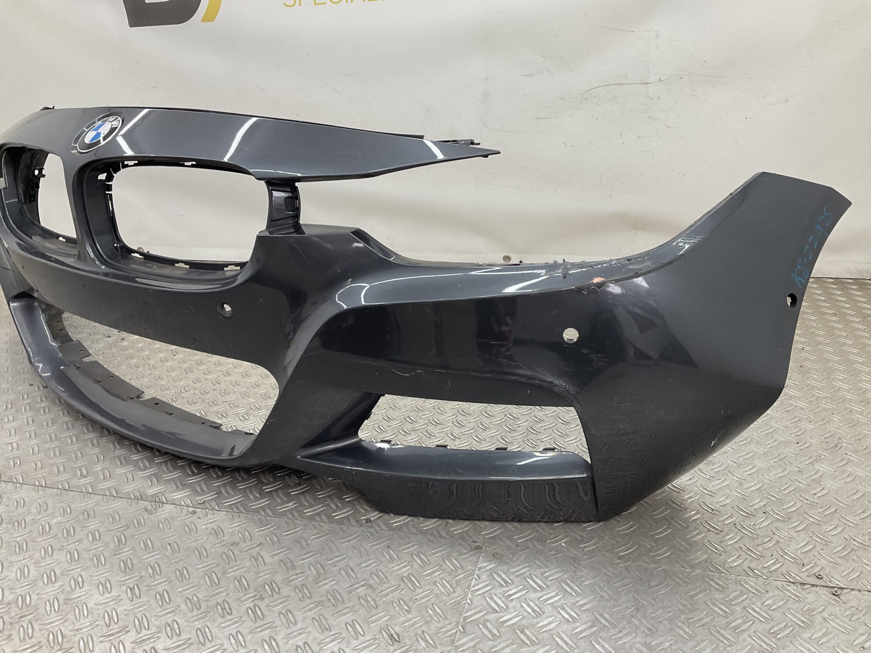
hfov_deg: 61.7
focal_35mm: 29
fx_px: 730
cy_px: 326
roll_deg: +1.9
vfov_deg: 48.2
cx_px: 436
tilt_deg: -19.7
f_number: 1.8
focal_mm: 3
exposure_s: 1/100
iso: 25
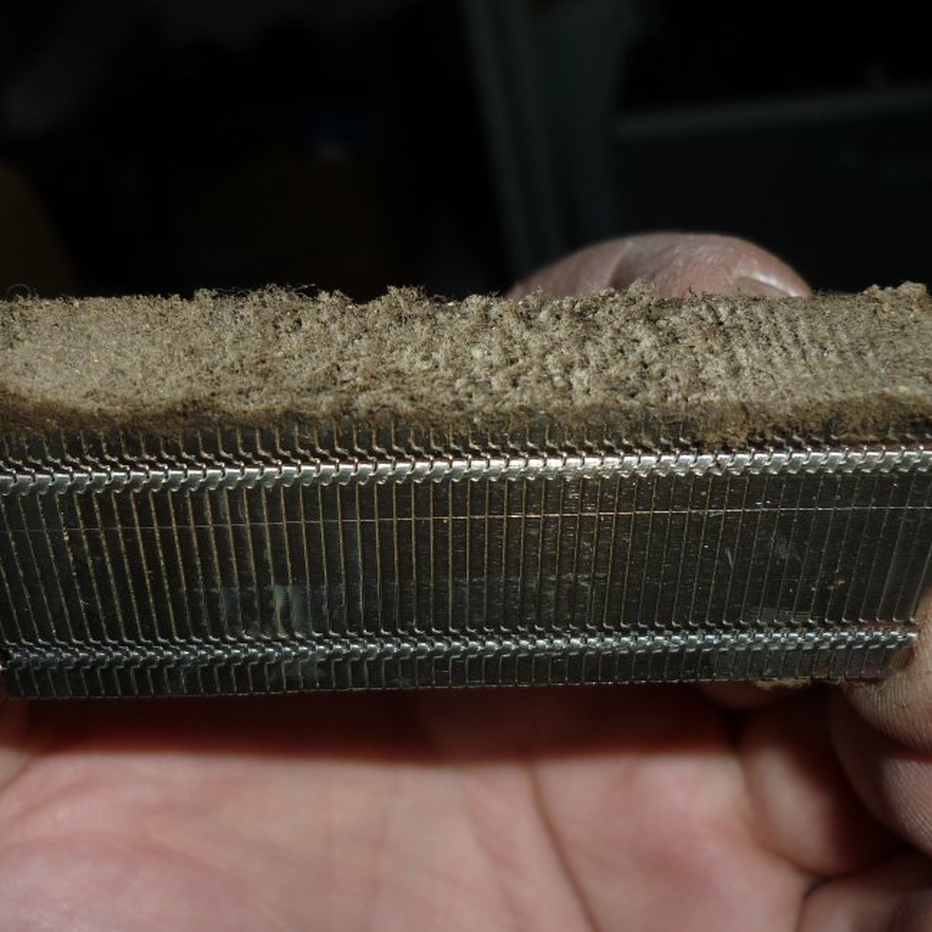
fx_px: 1401
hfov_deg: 36.6
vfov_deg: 36.8
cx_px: 356
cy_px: 445
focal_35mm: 46
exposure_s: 1/125
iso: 100
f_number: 2.8
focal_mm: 5.5
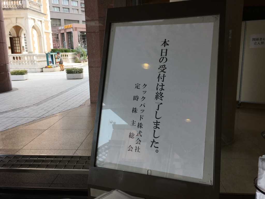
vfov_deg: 48.2
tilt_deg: -13.1
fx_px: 222
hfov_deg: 61.7
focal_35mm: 29
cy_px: 100
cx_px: 132
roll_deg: -0.2
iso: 25
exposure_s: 1/279
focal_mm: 4.15
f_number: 2.2
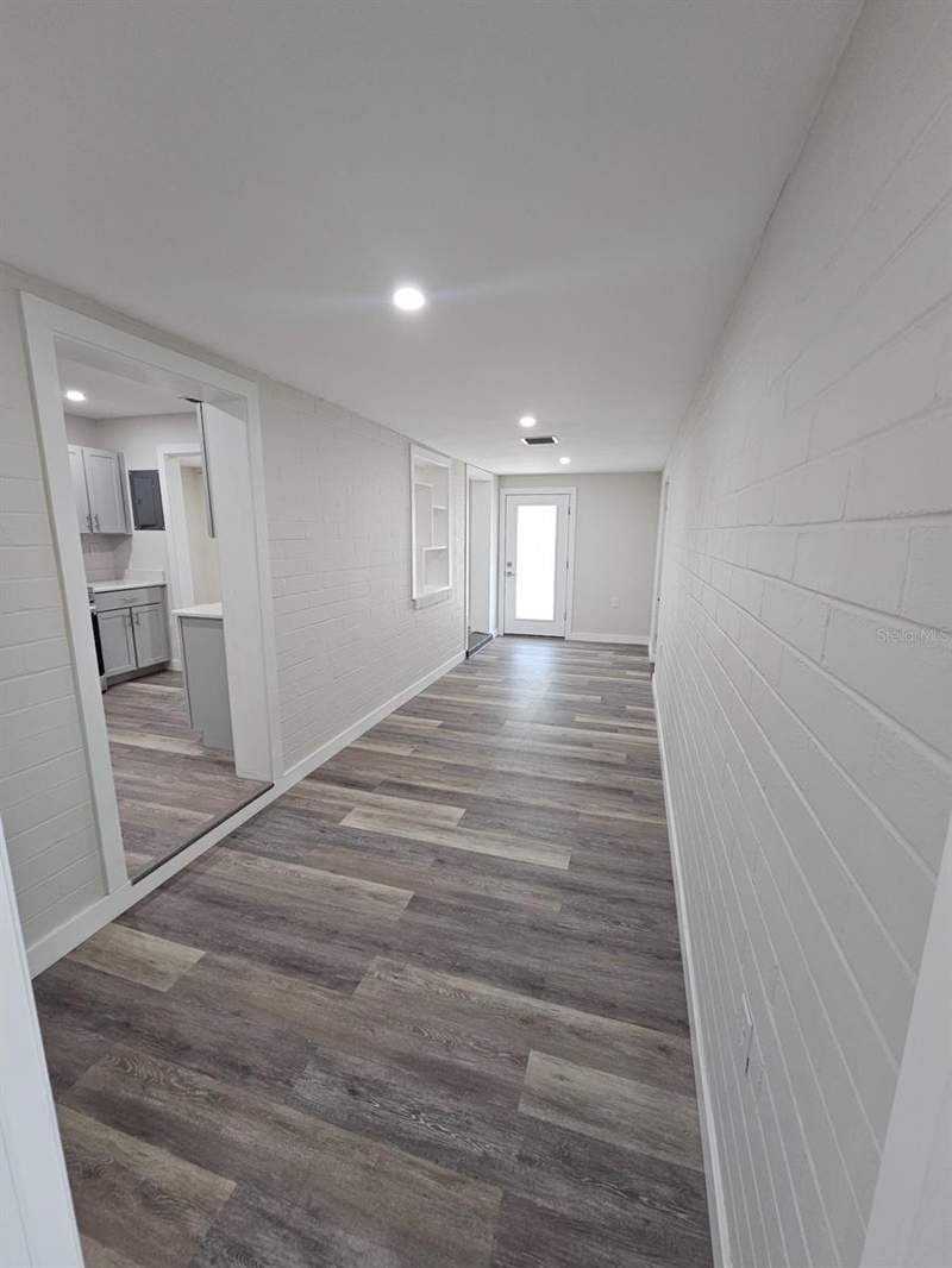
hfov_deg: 89.9
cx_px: 476
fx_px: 477
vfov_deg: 106.2
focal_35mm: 13
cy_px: 634
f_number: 2.2
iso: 200
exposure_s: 1/60
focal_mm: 2.2
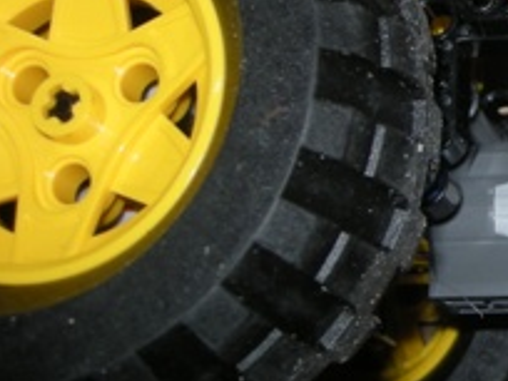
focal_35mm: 110
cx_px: 732
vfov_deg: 13.3
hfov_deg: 16.5
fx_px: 1614
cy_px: -2
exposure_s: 1/60
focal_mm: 5.7
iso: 64
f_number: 5.7
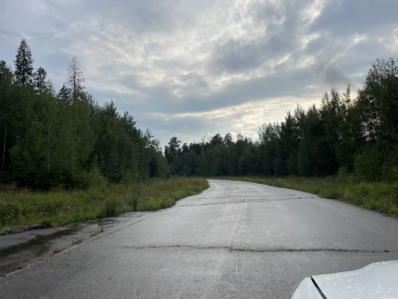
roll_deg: +0.1
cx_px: 199
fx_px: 299
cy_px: 150
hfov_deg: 67.3
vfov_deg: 53.1
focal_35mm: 26
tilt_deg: +8.2
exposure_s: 1/3300
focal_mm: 4.2
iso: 32
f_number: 1.6
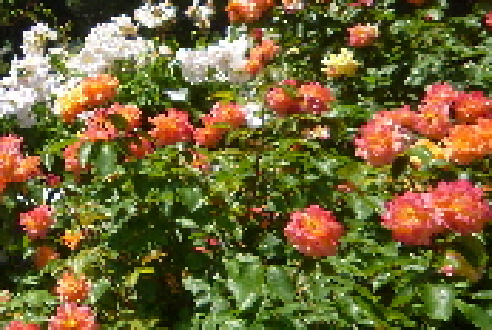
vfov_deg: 17.2
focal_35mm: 72
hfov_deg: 23.7
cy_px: -164
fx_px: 986
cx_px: -193
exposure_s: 1/1300
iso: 100
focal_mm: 4.3
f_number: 2.5
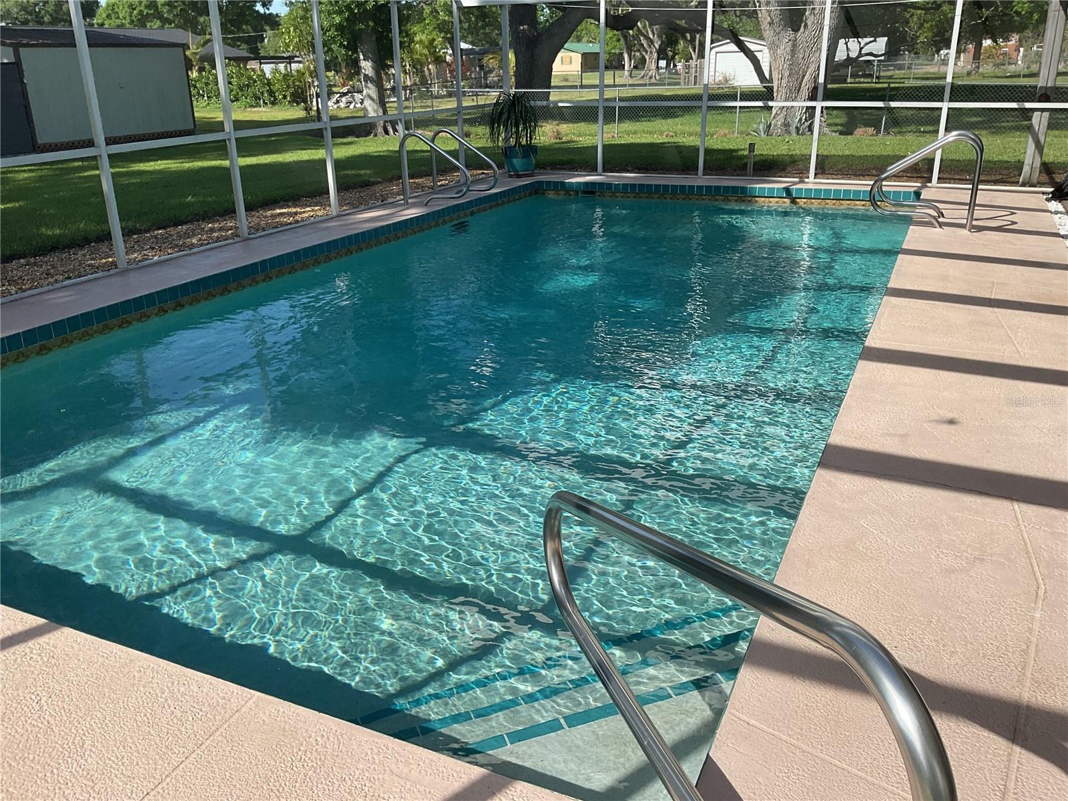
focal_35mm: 29
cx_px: 534
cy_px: 400
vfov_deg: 48.2
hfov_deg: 61.7
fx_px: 895
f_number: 1.8
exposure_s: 1/1098
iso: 16
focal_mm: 3
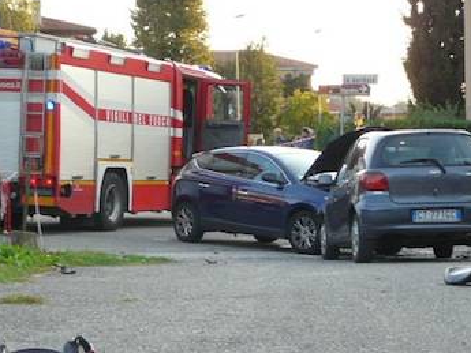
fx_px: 1361
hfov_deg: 19.6
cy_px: 239
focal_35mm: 100
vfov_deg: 14.8
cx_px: 184
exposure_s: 1/80
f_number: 3.2
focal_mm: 7
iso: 100
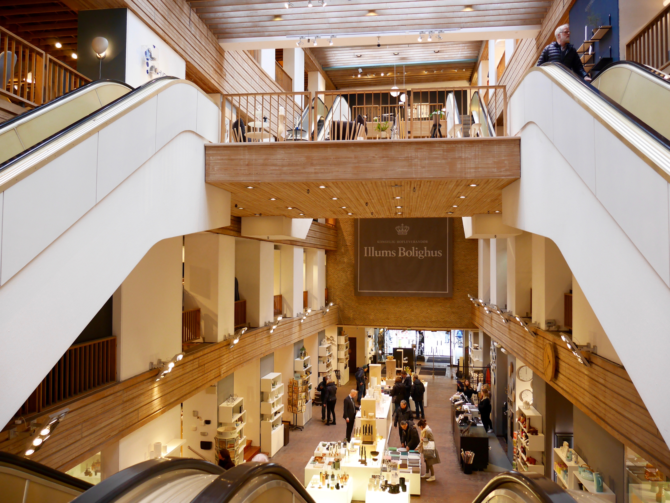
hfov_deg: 59.9
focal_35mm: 30
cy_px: 252
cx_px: 335
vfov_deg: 46.8
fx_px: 581
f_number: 4
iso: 640
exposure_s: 1/60
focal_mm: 15
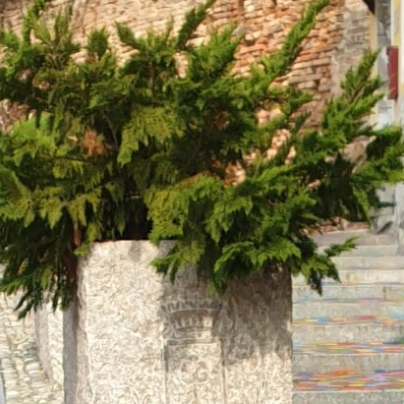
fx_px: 1888
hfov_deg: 12.2
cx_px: 290
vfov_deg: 9.6
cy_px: 1201
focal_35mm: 143
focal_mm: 4.3
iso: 50
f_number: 2.4
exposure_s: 1/643
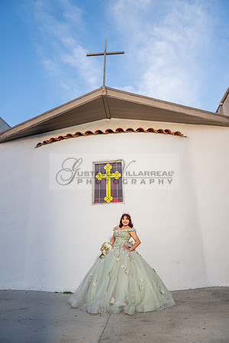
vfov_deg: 73.7
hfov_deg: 53.1
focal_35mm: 24
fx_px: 229
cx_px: 114
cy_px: 172
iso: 200
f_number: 2.8
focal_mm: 24
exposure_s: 1/250
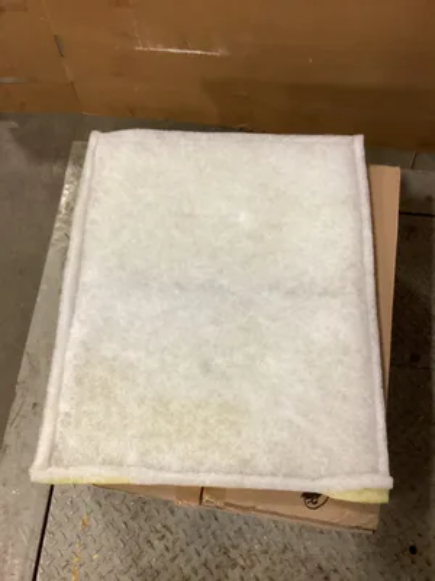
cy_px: 290
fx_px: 519
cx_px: 218
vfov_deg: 58.4
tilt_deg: -70.0
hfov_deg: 45.4
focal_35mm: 31
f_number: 2.4
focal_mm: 3.3
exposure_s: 1/40
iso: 320
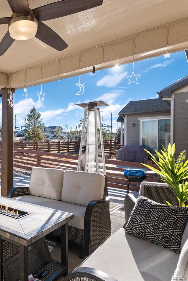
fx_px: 196
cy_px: 139
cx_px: -4
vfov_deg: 71.5
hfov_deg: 43.3
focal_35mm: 25
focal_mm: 16
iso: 800
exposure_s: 1/1000
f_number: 8
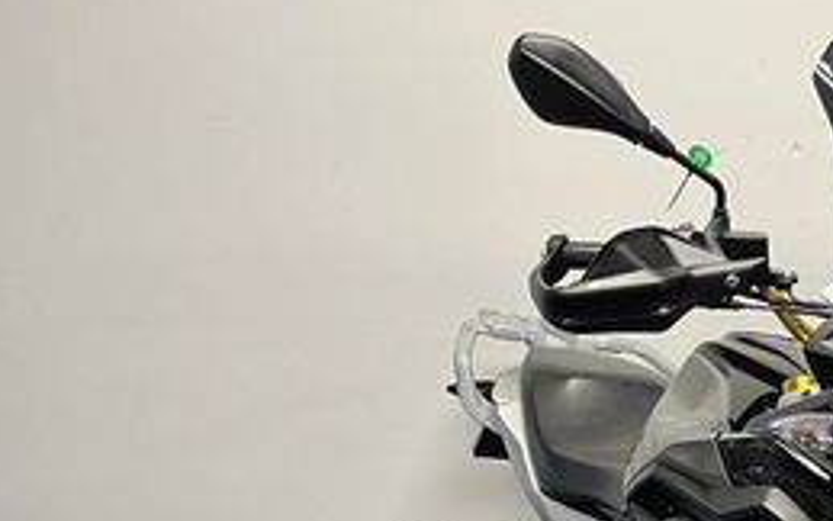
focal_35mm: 68
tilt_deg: -20.5
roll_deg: -0.9
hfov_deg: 27.7
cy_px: 701
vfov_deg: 17.8
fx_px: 1544
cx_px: 901
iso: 100
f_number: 1.6
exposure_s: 1/50
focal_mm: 5.1
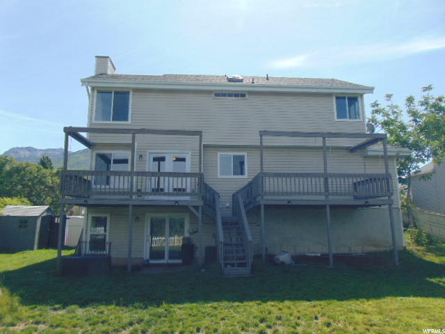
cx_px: 222
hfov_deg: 69.4
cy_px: 167
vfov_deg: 54.9
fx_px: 321
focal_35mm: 25
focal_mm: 4.5
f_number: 7.7
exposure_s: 1/200
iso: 80
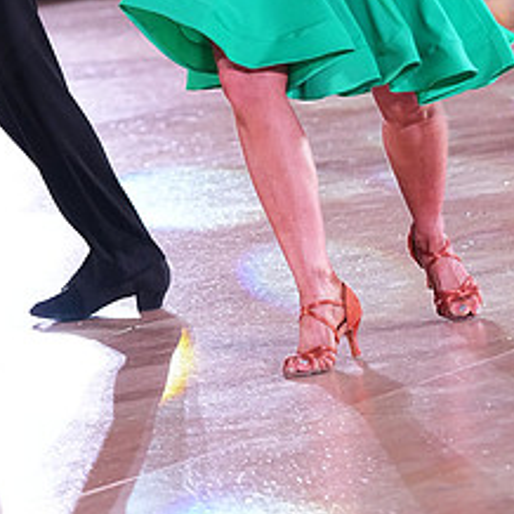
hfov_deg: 6.4
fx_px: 4569
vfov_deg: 6.4
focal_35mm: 272
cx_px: 197
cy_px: -160
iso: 5000
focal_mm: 120
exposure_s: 1/320
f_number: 4.5
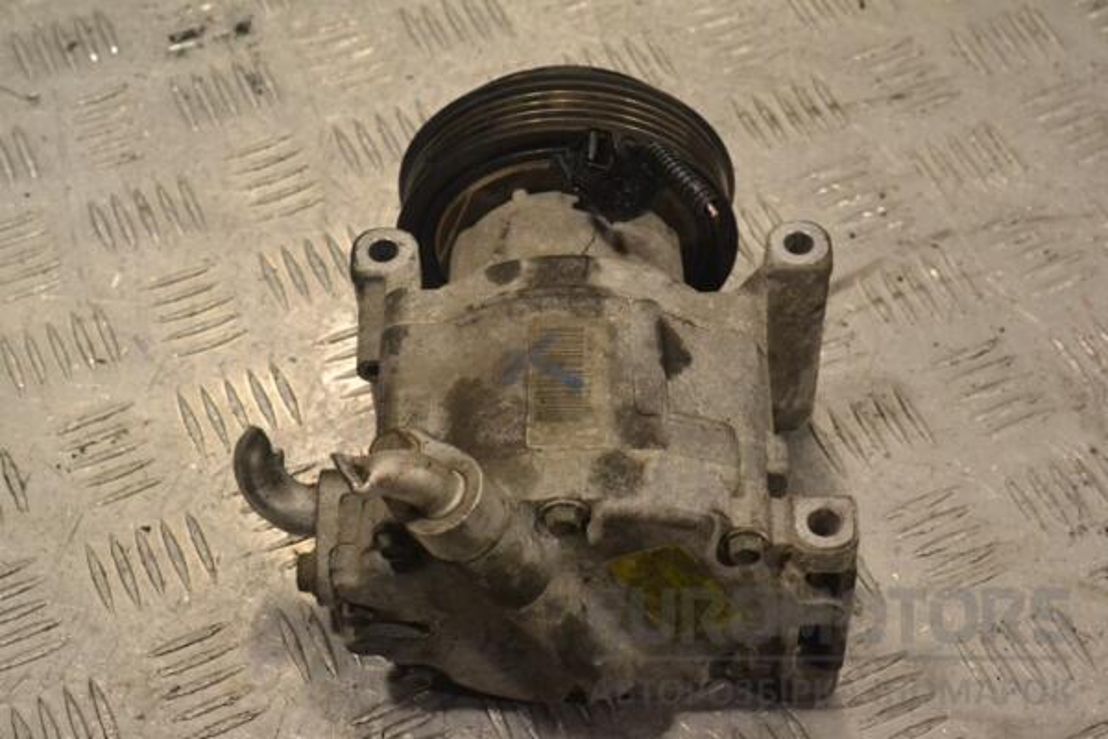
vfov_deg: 19.7
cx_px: 554
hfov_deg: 29.2
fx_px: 2124
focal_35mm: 69
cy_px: 370
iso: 3200
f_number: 11
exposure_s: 1/500
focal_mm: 46
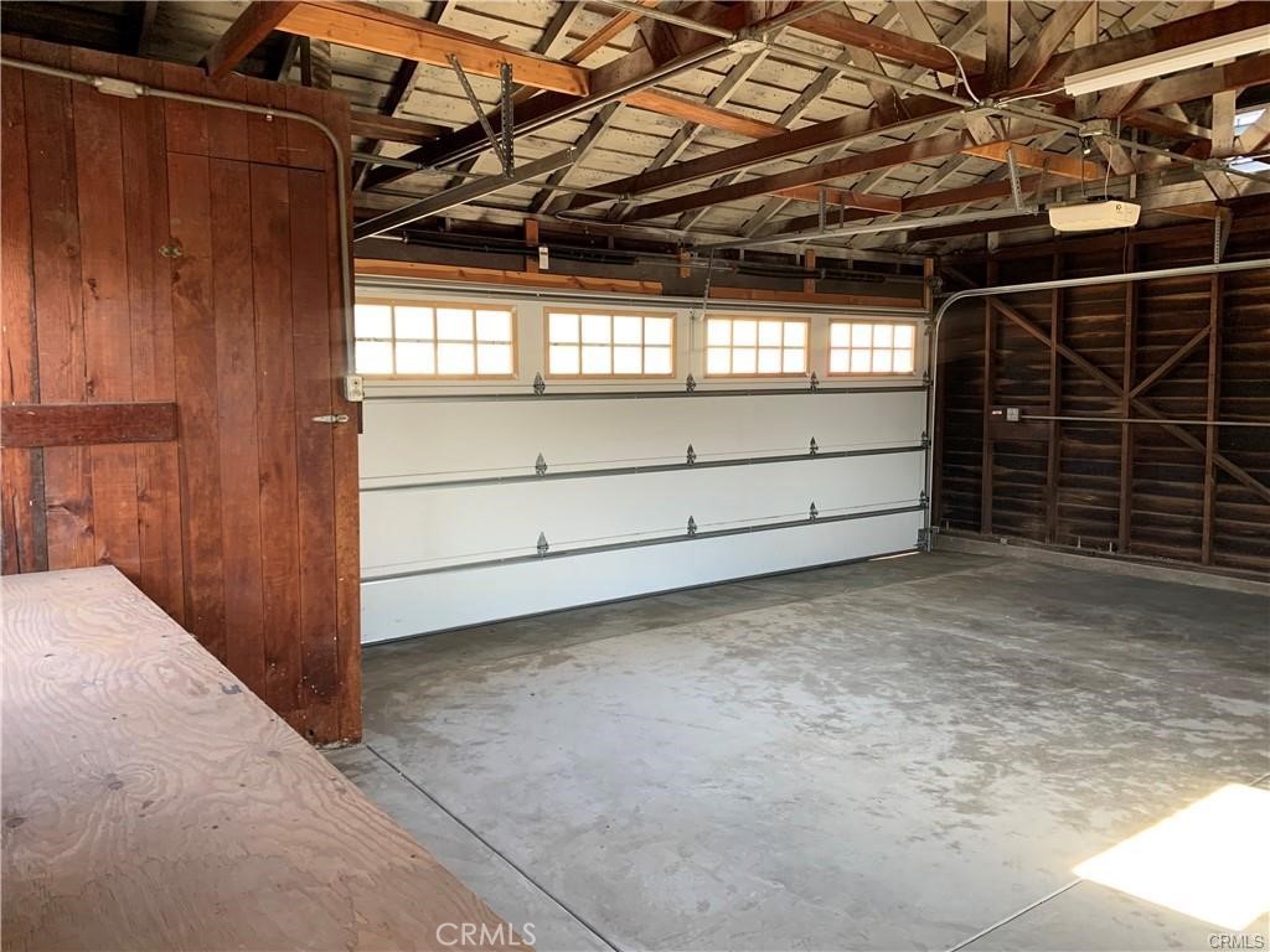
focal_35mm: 26
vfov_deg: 53.1
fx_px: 954
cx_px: 635
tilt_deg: -5.5
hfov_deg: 67.3
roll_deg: -0.2
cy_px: 476
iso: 100
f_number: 1.8
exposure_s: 1/94
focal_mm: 4.25
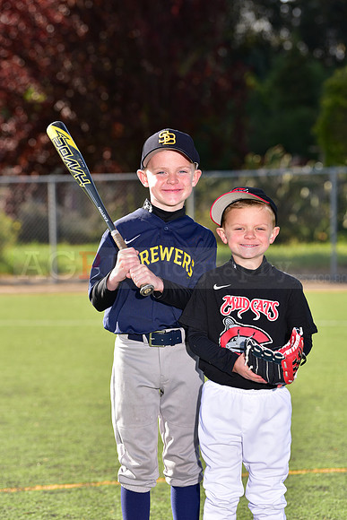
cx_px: 174
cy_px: 260
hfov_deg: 10.2
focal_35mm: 135
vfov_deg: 15.2
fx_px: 1951
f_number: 5
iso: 80
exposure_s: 1/250
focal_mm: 135
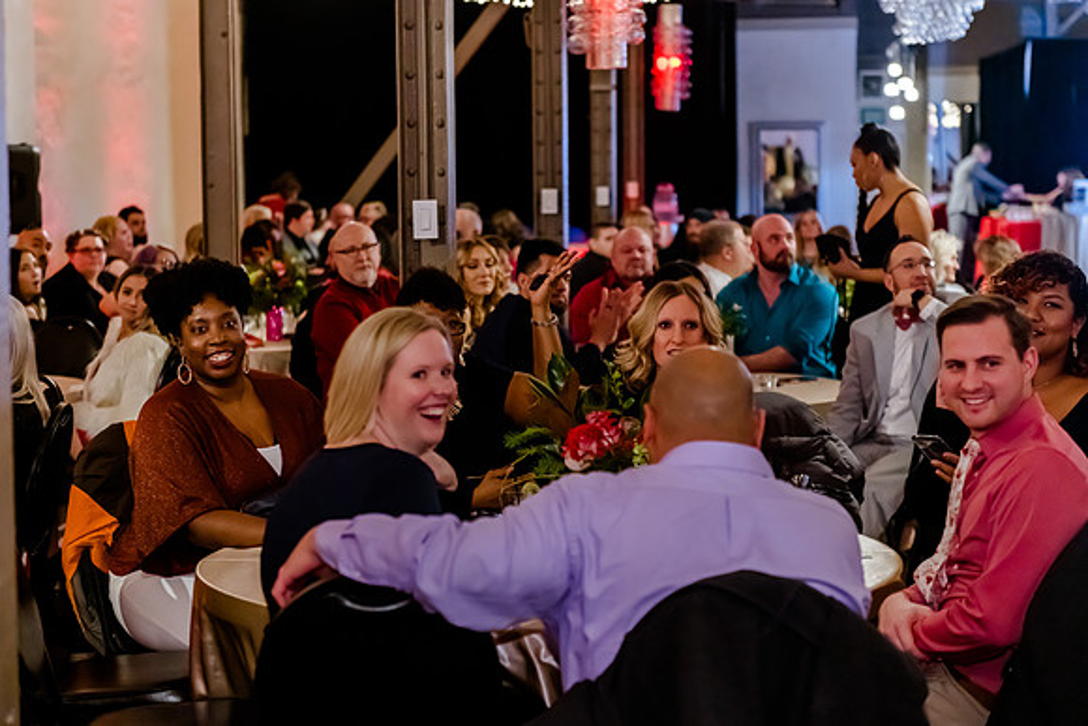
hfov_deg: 27.6
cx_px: 544
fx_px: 2216
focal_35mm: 73
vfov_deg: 18.6
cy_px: 363
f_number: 2.8
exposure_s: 1/160
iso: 4000
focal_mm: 70
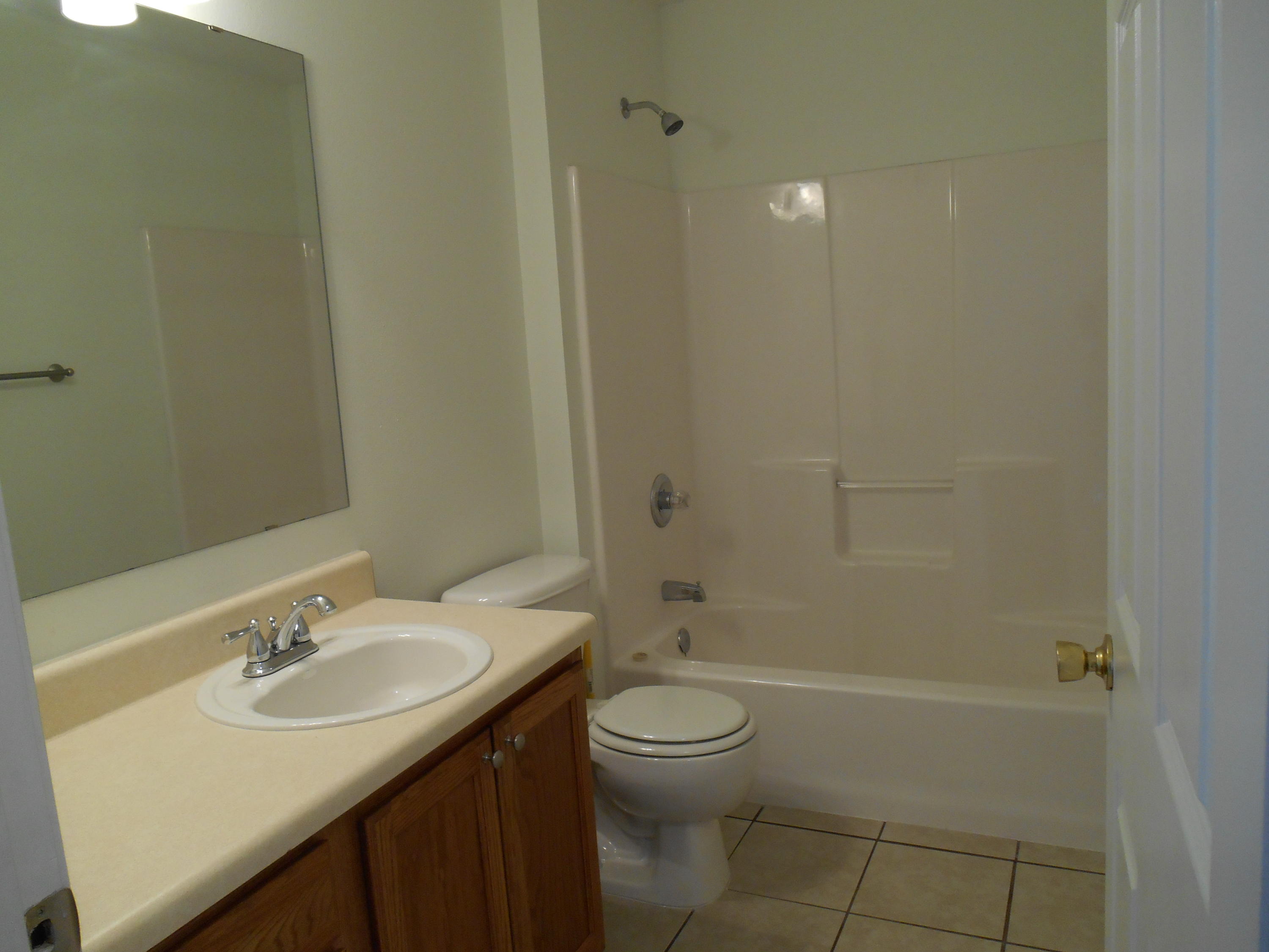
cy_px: 476
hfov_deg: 67.3
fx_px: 953
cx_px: 634
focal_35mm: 26
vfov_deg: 53.1
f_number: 3.4
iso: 180
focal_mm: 4.7
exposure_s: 1/30
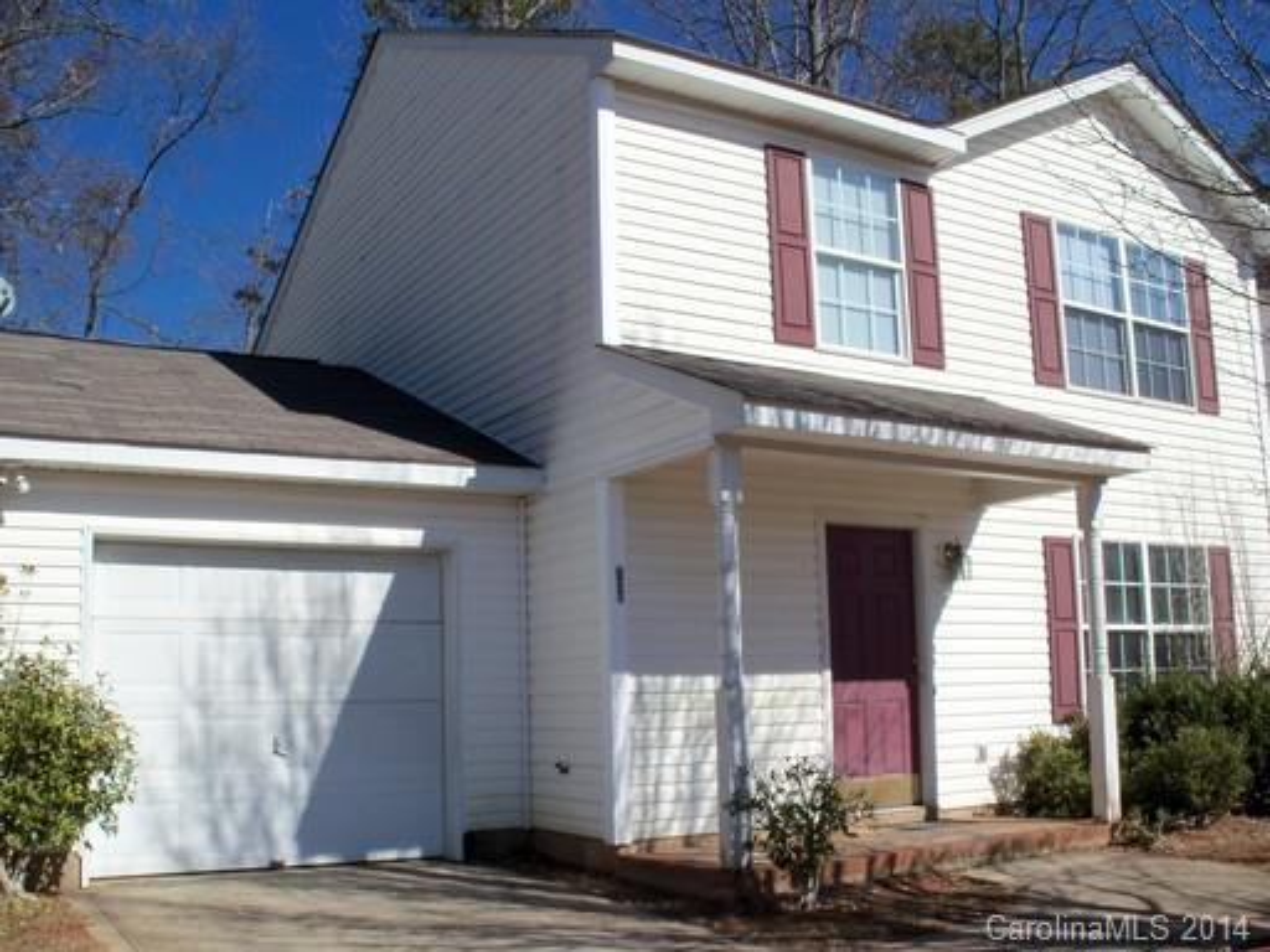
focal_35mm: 35
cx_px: 635
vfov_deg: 40.7
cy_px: 476
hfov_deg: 52.6
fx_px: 1284
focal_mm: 6.3
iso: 80
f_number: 5.5
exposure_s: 1/640
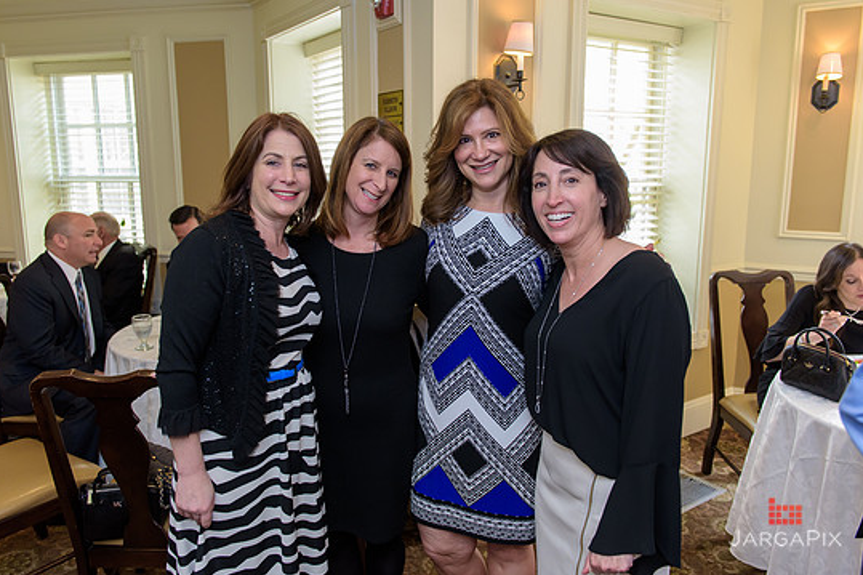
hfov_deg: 65.5
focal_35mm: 28
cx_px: 418
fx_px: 671
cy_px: 271
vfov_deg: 46.4
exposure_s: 1/125
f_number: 3.2
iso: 1600
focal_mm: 26
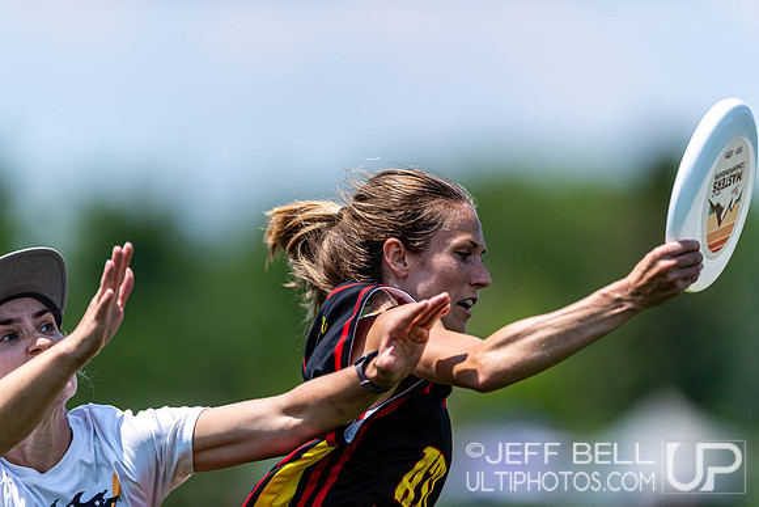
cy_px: 254
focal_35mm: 400
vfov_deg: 3.4
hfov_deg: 5.2
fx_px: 8435
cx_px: 380
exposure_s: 1/3200
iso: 100
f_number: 2.8
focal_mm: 400
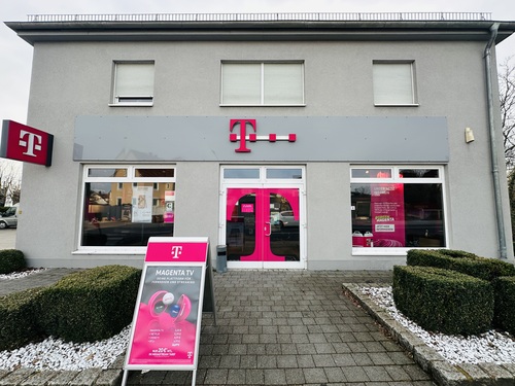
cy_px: 193
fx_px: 208
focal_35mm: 14
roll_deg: -0.4
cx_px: 258
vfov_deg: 85.7
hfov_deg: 102.1
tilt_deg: +4.7
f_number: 2.2
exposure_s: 1/362
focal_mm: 2.22
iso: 40
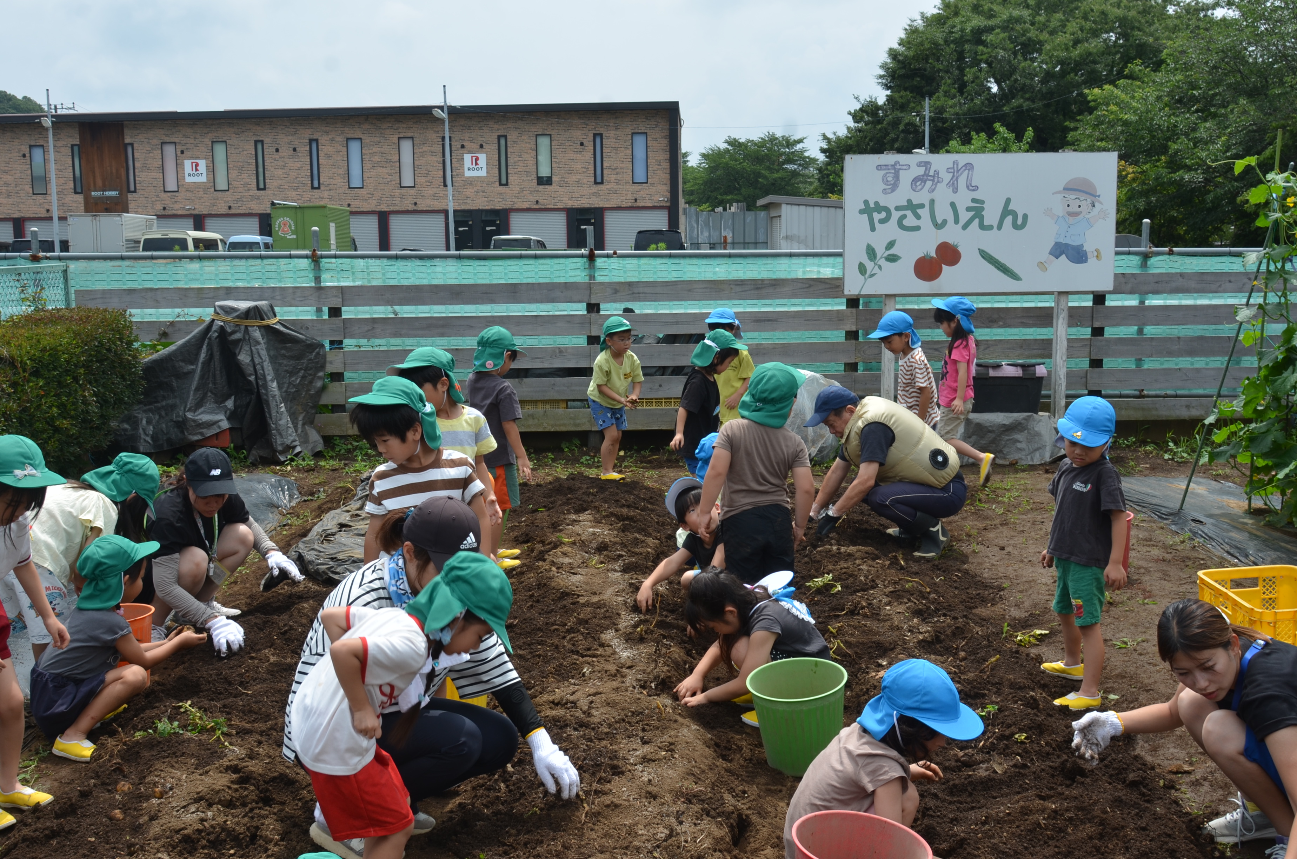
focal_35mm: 36
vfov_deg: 36.7
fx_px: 1294
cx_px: 648
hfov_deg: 53.2
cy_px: 430
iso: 100
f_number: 8
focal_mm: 24
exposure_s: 1/200
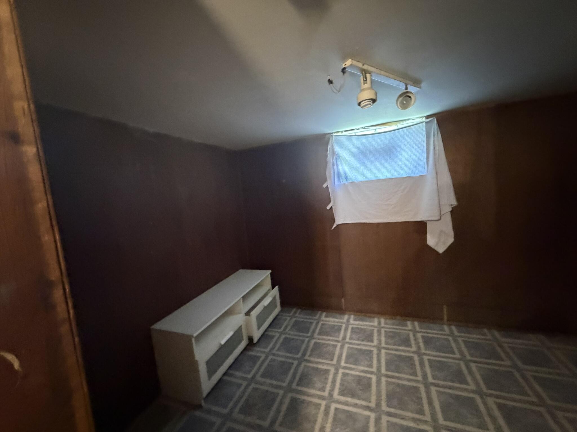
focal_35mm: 14
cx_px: 288
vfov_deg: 85.7
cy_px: 216
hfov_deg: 102.1
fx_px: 233
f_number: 2.2
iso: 1250
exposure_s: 1/30
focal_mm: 2.22
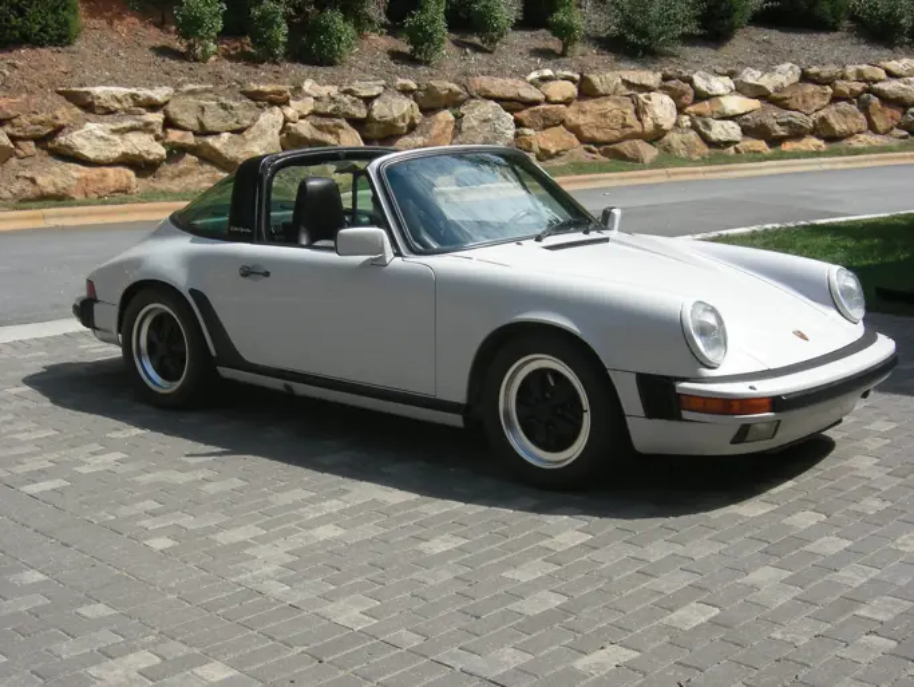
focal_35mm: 50
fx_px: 1321
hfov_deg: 38.2
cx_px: 457
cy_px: 344
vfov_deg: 29.1
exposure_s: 1/222
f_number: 6.9
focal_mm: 10.4
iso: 64
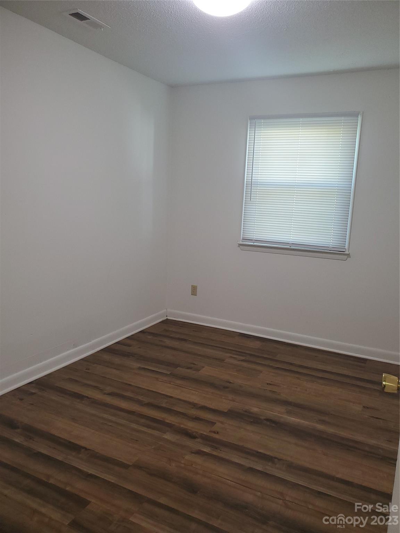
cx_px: 200
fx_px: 401
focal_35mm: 26
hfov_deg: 53.1
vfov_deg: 67.3
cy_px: 266
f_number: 2.4
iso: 125
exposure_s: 1/40
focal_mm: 4.3
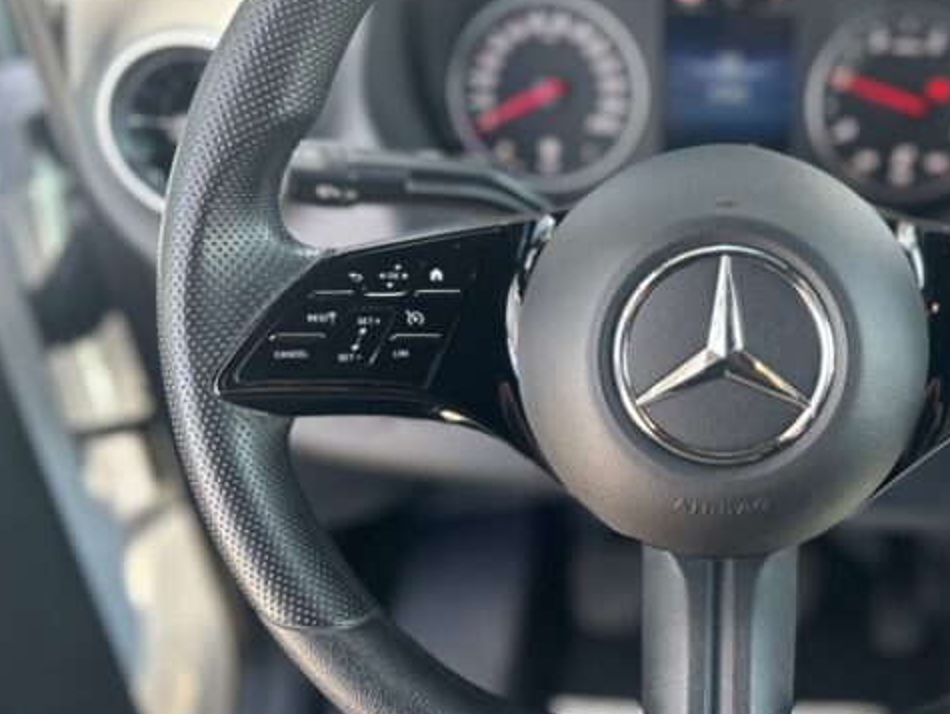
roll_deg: -2.1
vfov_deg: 34.3
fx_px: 1154
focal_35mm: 42
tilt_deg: -36.7
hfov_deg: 42.9
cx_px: 748
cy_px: 290
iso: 100
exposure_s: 1/100
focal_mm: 5.7
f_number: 1.5
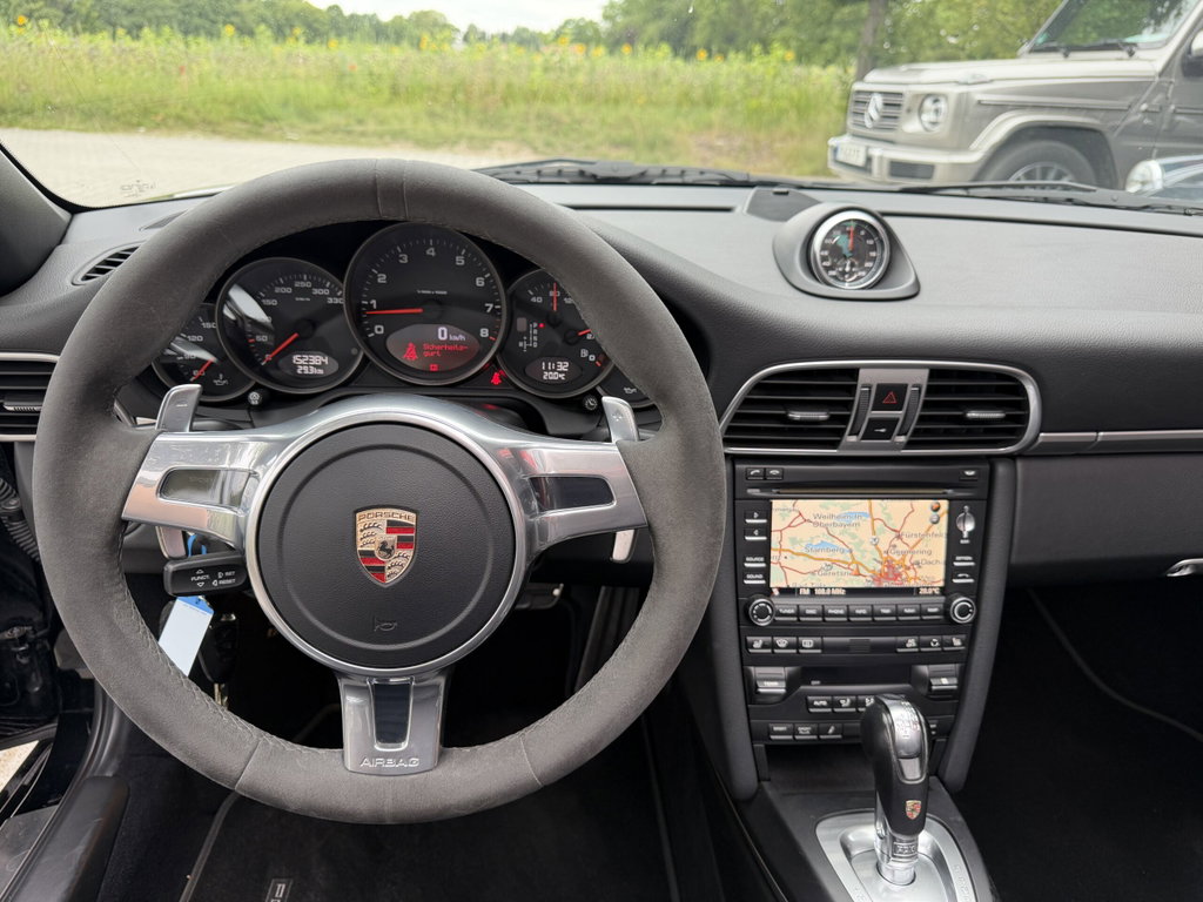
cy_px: 451
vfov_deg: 56.8
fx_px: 834
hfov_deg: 71.6
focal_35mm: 24
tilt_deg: -22.5
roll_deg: -1.9
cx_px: 602
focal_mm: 6.76
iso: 125
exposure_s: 1/121
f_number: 1.78
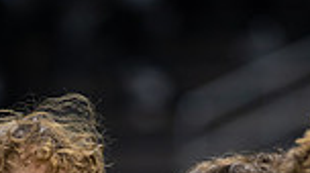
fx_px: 4753
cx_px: 45
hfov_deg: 3.7
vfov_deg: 2.1
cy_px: 346
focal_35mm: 579
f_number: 1.8
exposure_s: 1/400
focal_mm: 135
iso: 500
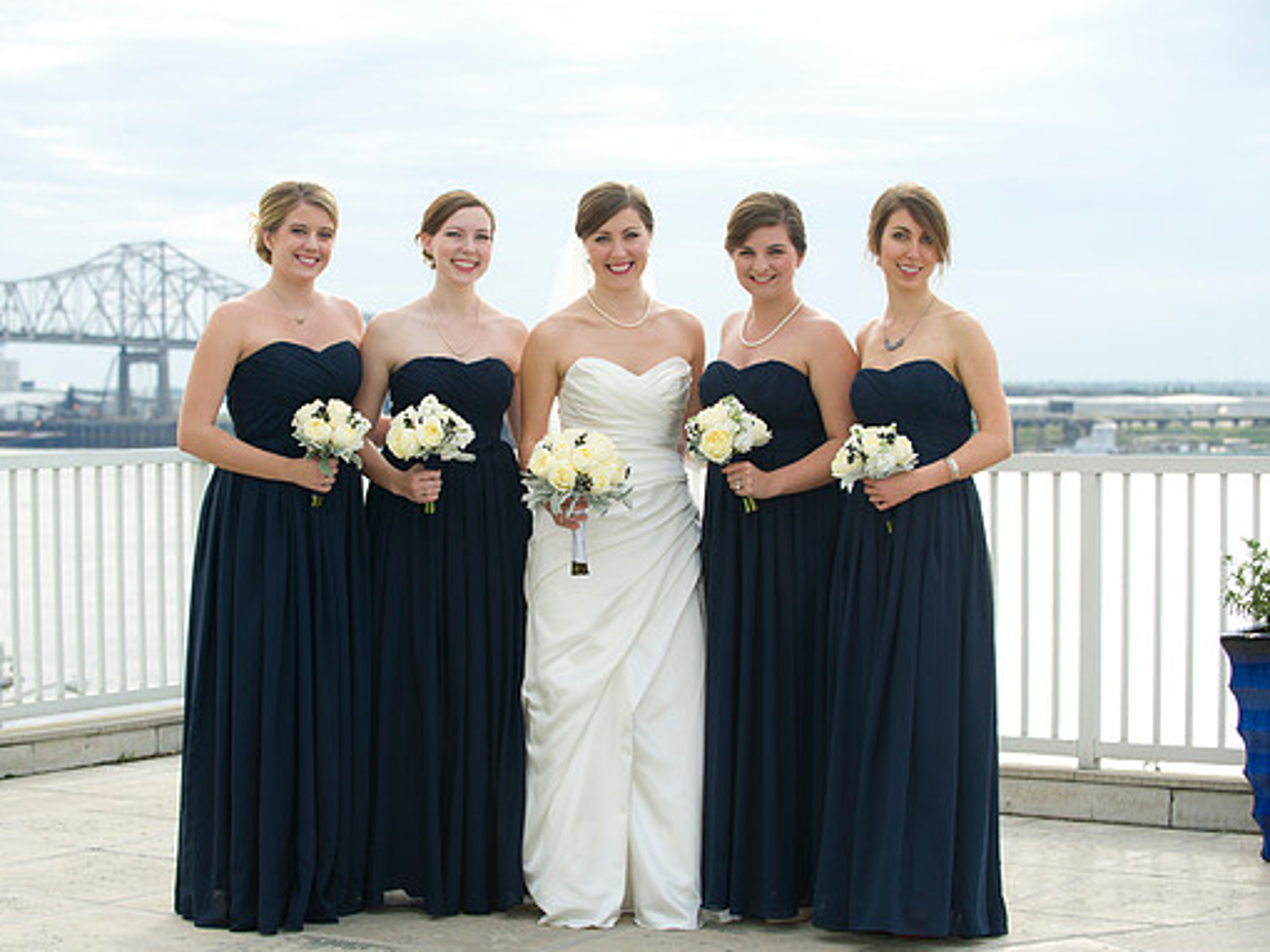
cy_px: 478
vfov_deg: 18.0
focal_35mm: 82
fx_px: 3007
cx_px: 565
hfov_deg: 23.8
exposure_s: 1/320
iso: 200
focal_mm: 75
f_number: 4
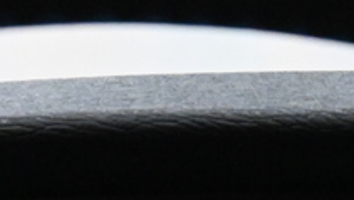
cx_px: 72
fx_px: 1813
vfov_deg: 5.8
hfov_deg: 11.1
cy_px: 617
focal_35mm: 193
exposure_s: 1/160
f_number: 5
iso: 4000
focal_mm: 16
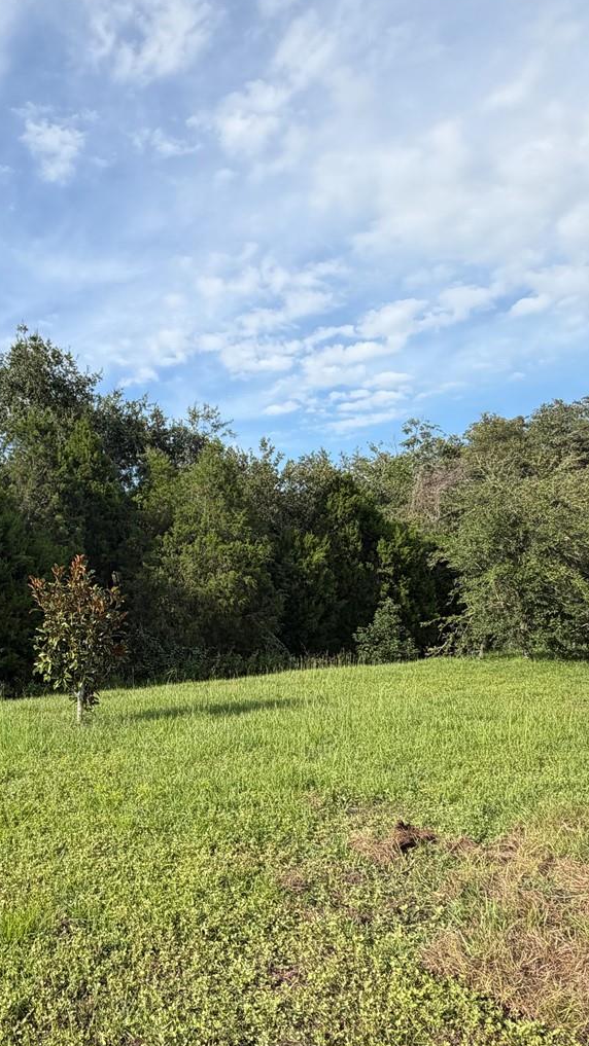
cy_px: 604
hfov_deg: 45.5
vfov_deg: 75.8
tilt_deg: -1.4
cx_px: 127
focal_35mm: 24
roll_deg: -0.3
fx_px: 666
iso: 25
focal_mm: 2.22
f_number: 2.2
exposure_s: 1/770
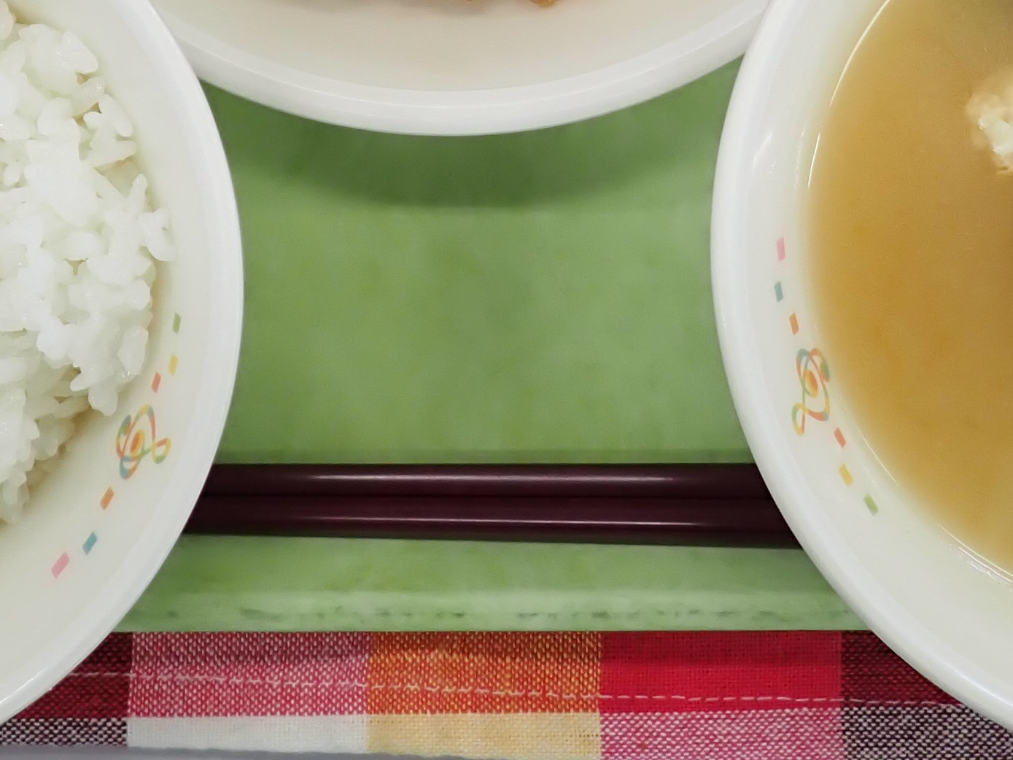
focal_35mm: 72
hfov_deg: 27.0
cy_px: -122
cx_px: 535
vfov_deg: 19.4
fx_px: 2107
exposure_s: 1/125
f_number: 2
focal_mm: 4.5
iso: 100
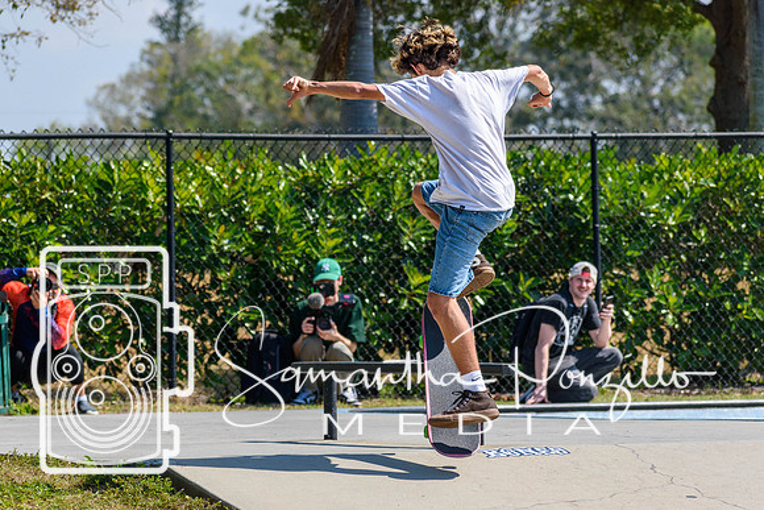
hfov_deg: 8.6
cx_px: 382
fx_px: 5094
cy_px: 255
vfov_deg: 5.7
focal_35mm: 240
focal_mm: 160
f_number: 5.6
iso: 320
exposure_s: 1/2000
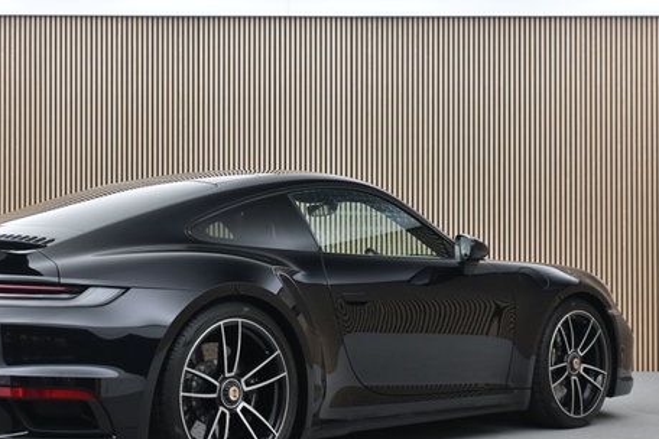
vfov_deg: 19.6
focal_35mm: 69
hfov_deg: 29.0
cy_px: 243
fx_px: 1271
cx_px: 287
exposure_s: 1/40
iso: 640
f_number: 4.5
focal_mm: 27.5
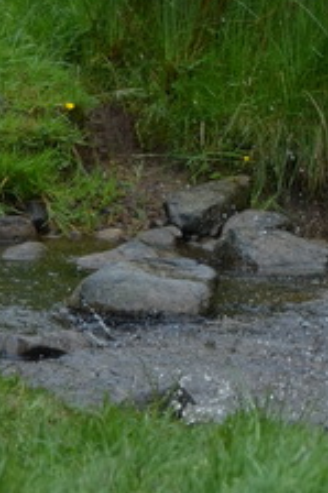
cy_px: -73
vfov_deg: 7.5
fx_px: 3723
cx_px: 490
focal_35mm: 272
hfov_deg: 5.0
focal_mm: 58
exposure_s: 1/1000
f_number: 4.5
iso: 400
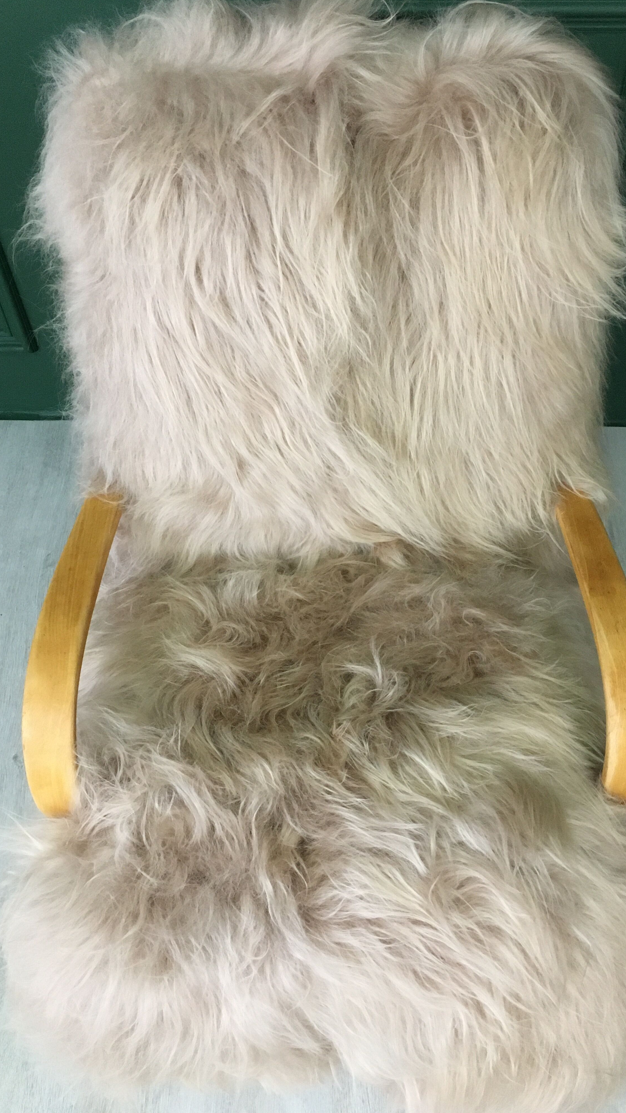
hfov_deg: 36.7
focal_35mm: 32
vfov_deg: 61.0
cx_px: 336
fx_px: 944
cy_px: 560
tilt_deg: -52.7
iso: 200
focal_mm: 4.15
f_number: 2.2
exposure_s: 1/25
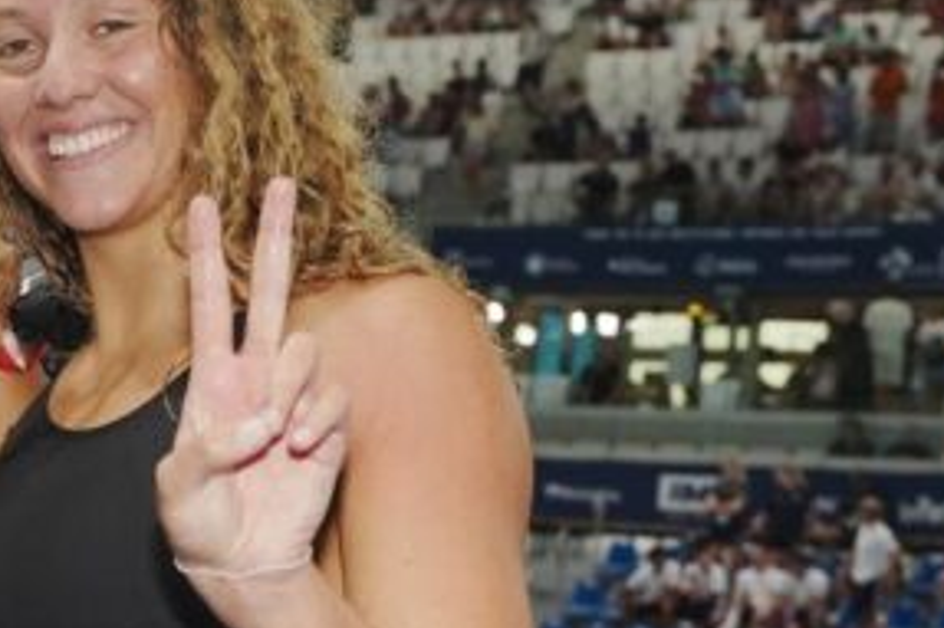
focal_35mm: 122
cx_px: -362
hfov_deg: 15.8
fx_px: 3197
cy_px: 585
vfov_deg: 11.1
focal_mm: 35
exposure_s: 1/500
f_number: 4.5
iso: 800
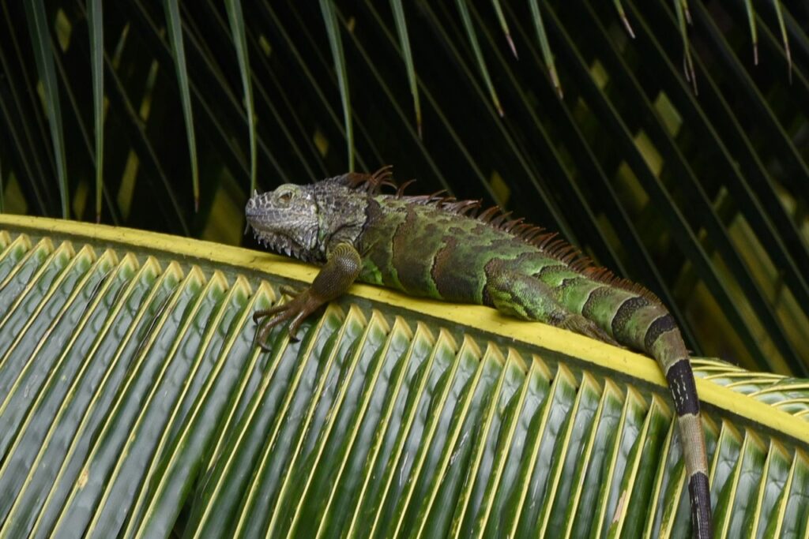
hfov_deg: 5.2
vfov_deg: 3.4
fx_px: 8990
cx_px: 404
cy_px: 270
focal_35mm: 400
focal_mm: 400
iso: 1000
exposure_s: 1/800
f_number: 13
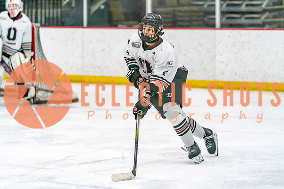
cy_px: 82
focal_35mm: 162
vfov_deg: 8.5
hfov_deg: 12.7
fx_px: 1281
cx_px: 142
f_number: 2.8
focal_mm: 143
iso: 3200
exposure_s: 1/1250
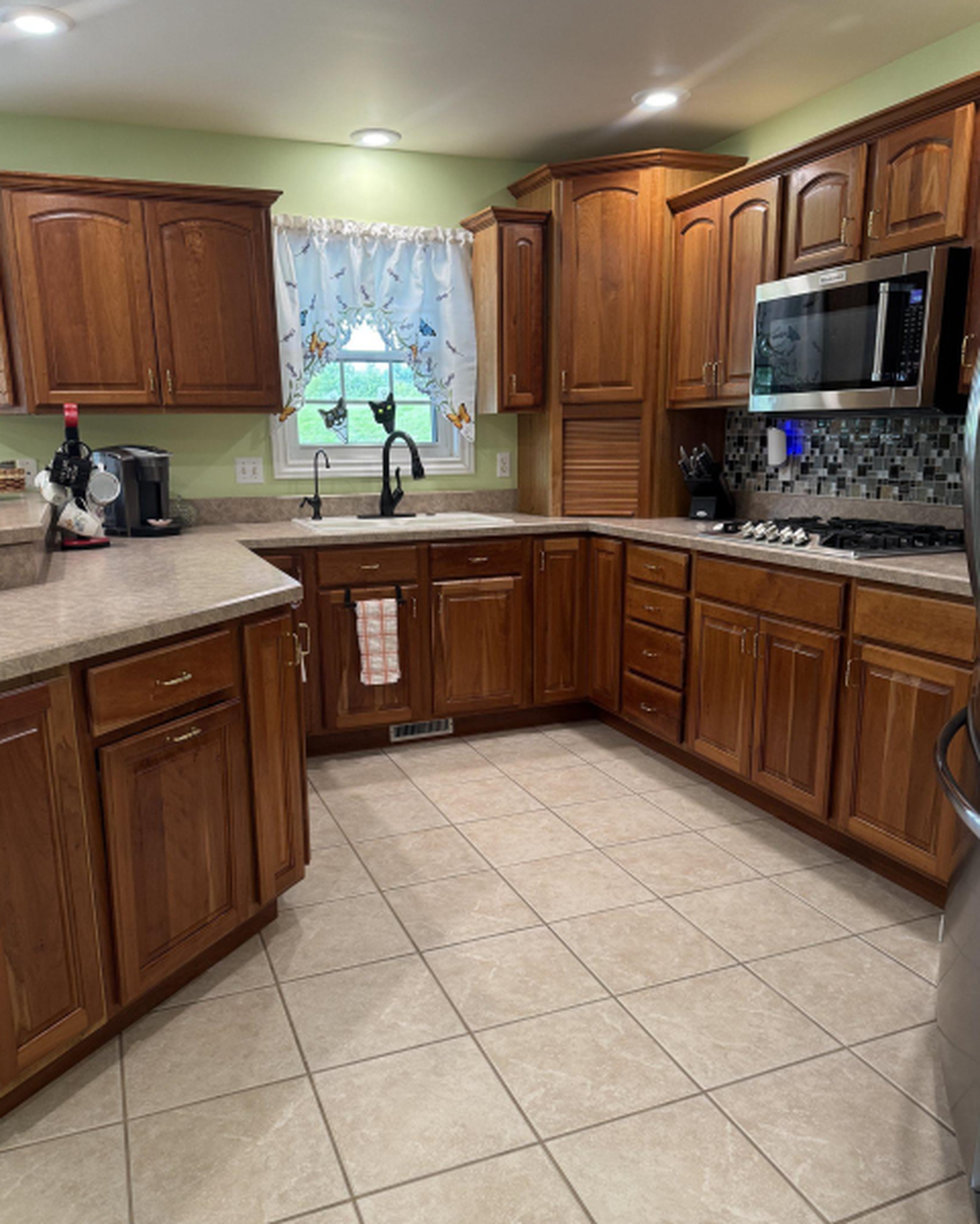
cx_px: 477
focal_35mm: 26
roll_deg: +1.8
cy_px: 655
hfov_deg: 54.9
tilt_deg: -13.3
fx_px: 942
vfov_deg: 65.9
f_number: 1.78
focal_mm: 6.76
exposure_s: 1/60
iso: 125
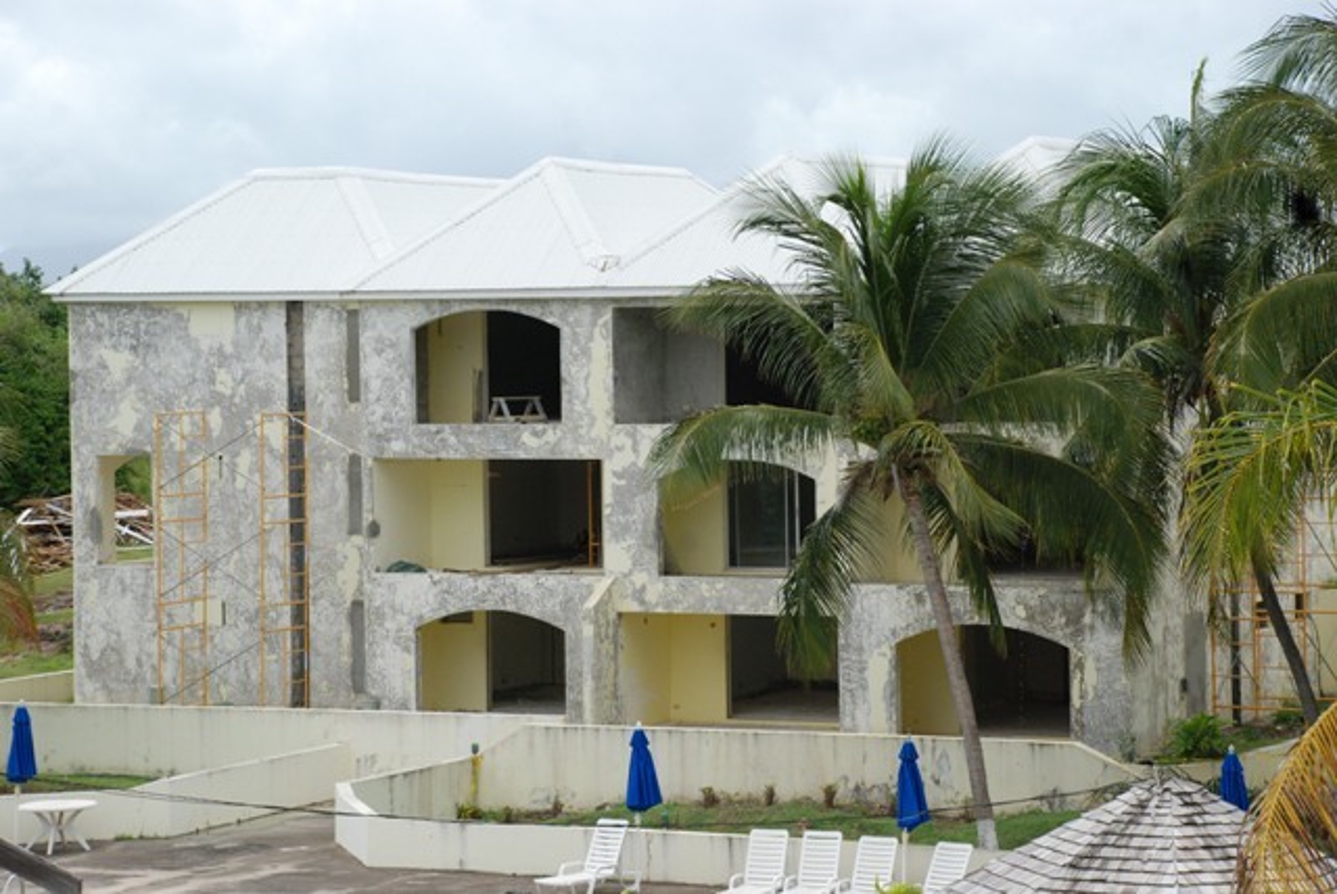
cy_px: 447
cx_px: 668
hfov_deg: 19.4
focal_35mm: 105
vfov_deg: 13.1
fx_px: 3903
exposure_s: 1/1000
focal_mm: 70
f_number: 8
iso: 500
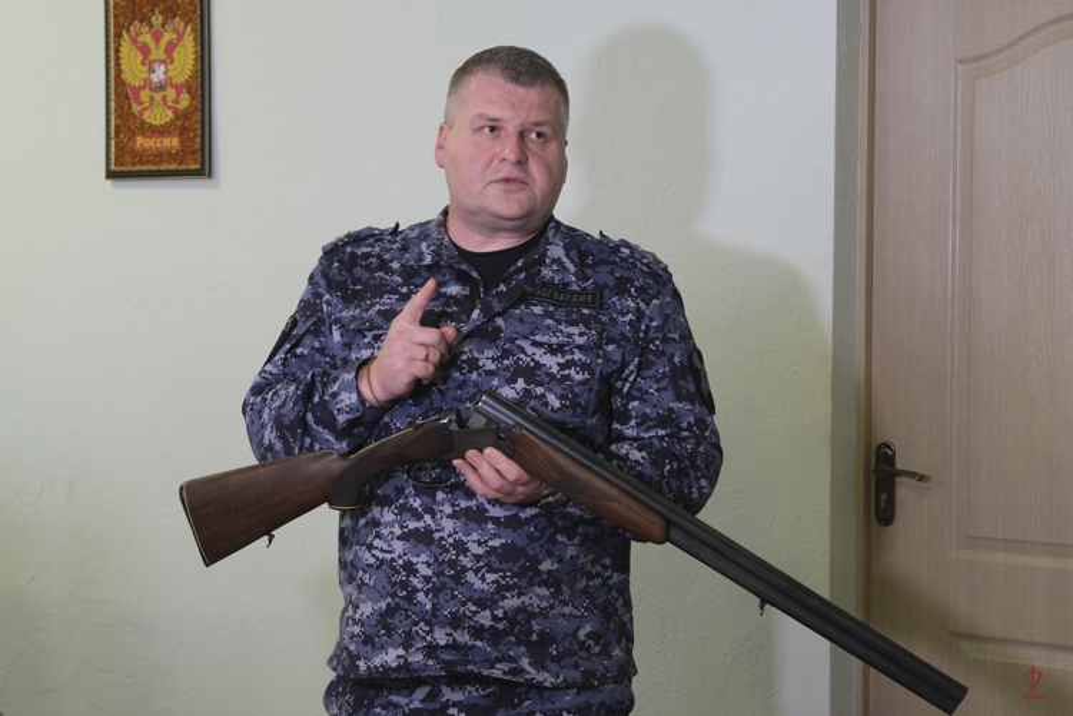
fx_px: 1520
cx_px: 536
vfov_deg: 26.5
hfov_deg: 38.9
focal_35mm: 51
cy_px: 358
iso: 800
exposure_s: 1/52.1
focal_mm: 34.2
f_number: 4
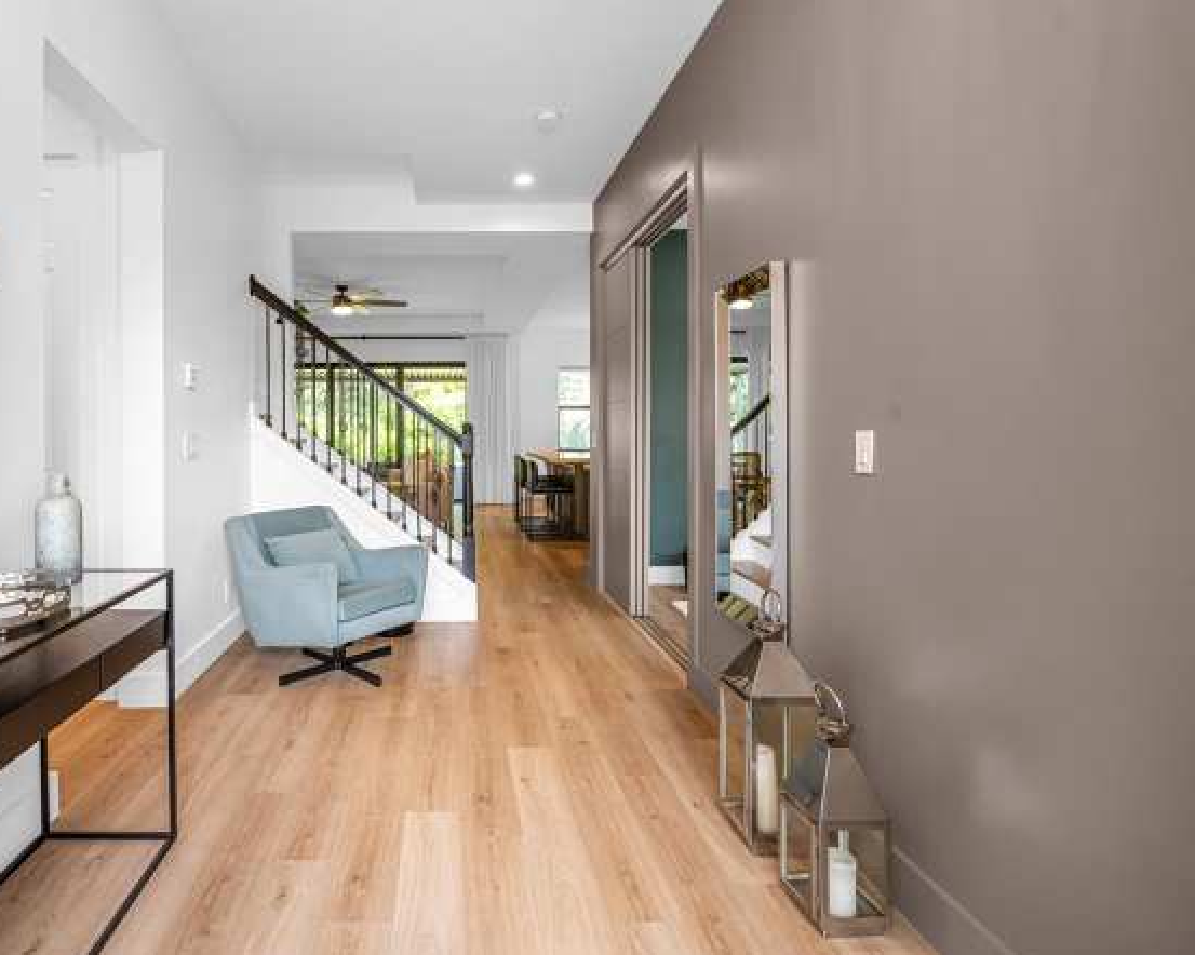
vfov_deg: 70.7
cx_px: 434
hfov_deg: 81.4
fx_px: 672
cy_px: 435
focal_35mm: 19
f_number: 8
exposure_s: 1/15
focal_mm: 14
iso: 400
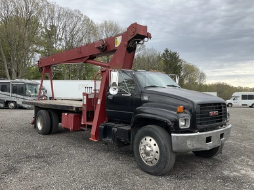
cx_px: 131
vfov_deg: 46.8
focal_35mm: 30
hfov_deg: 60.0
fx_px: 220
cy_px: 95
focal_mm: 3
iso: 25
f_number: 1.8
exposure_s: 1/586
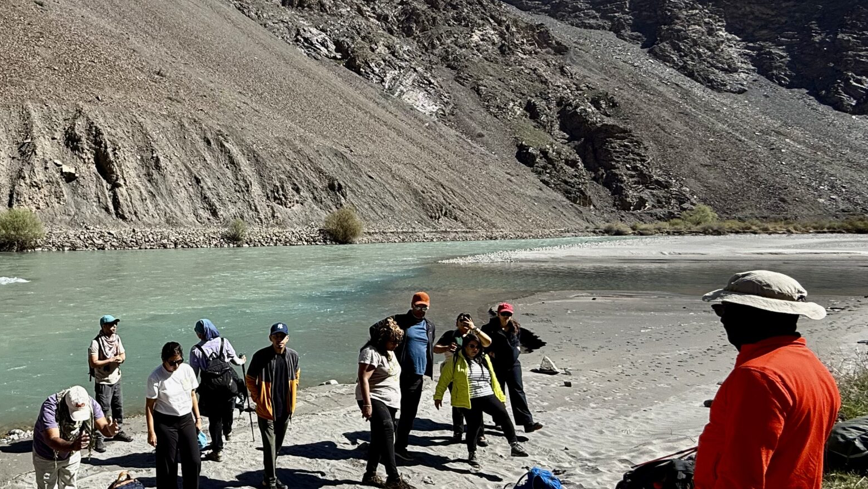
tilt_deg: -5.0
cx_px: 209
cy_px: 284
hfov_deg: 68.9
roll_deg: +0.3
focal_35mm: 25
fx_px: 575
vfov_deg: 45.8
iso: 50
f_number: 2.2
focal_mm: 2.22
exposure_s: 1/1534
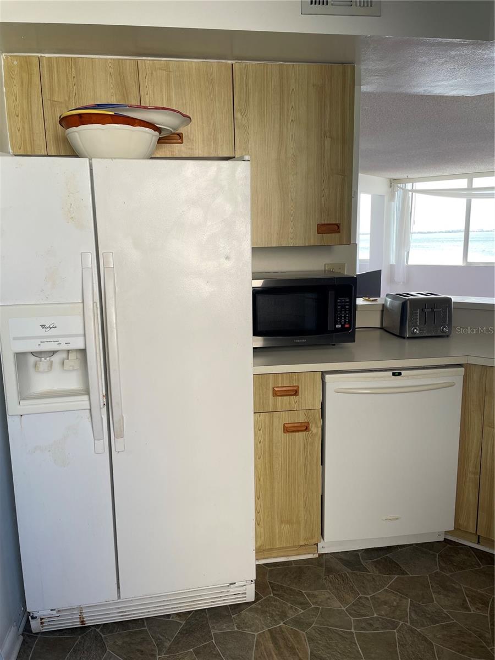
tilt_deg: -9.2
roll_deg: +1.5
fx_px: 496
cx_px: 248
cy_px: 330
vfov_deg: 67.3
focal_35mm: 26
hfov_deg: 53.1
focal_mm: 4.2
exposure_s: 1/138
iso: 32
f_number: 1.6
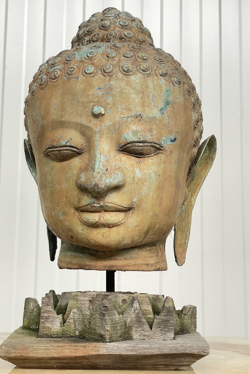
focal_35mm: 55
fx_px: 573
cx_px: 115
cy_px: 189
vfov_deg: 36.2
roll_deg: +0.3
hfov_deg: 24.6
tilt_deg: +10.1
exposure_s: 1/99
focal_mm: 6
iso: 125
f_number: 2
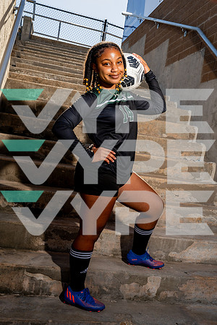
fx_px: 362
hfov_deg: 33.4
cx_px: 108
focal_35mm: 40
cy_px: 162
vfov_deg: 48.5
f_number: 8
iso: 100
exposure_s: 1/250
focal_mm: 40
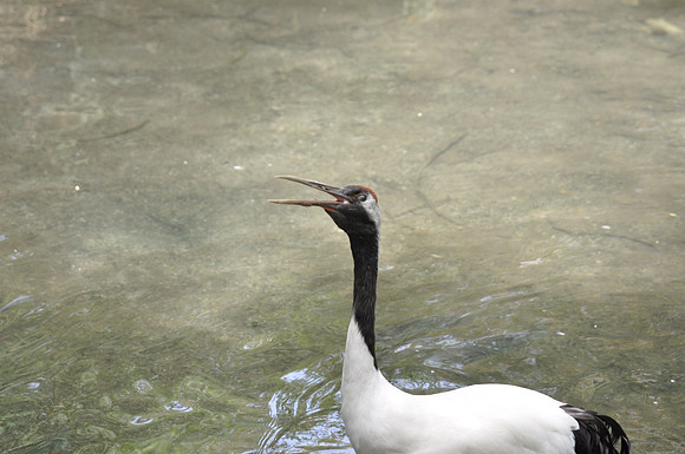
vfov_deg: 13.0
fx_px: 1995
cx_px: 342
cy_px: 227
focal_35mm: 105
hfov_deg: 19.5
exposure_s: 1/320
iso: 400
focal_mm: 70
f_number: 4.5
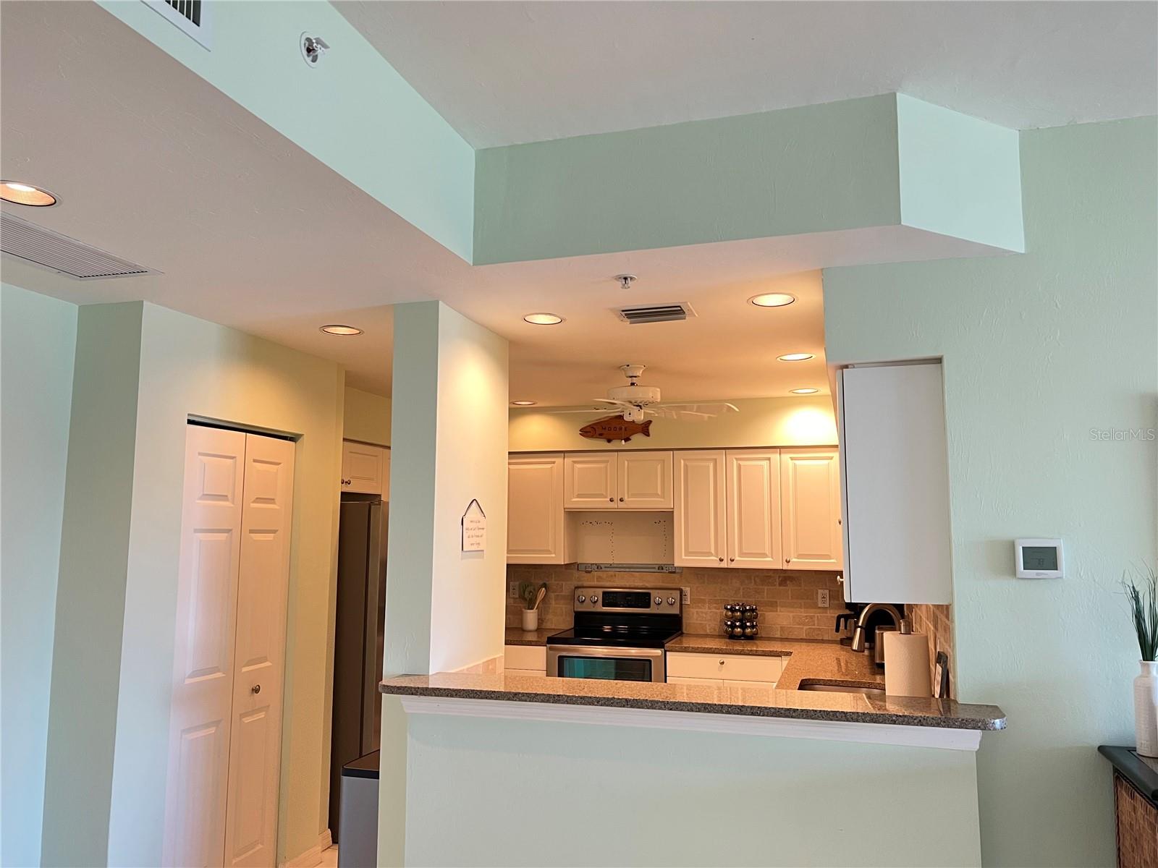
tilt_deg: +6.1
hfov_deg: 67.3
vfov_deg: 53.1
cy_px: 434
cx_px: 579
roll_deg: -0.3
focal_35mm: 26
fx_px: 870
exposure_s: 1/60
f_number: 1.5
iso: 200
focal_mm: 5.7
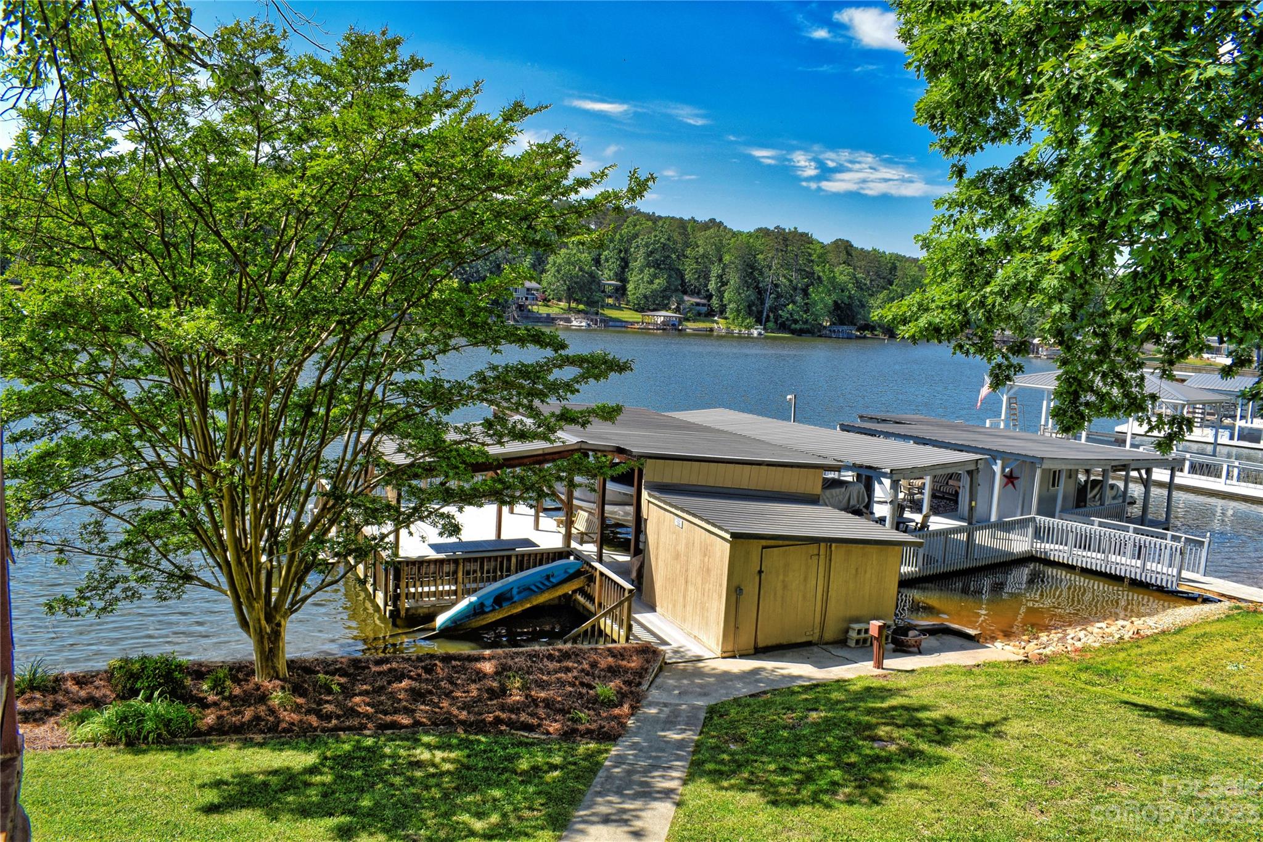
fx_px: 947
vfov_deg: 47.9
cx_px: 632
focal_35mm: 27
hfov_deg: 67.4
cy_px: 421
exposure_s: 1/200
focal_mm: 18
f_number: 8
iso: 100
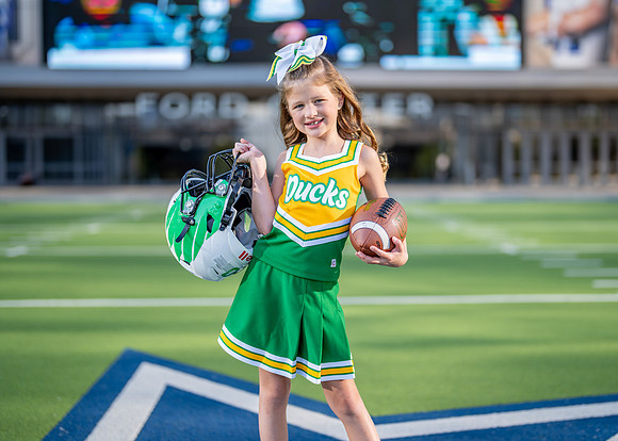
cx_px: 343
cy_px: 208
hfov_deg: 32.5
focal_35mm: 60
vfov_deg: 23.5
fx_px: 1060
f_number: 1.2
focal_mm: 50
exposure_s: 1/3200
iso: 100
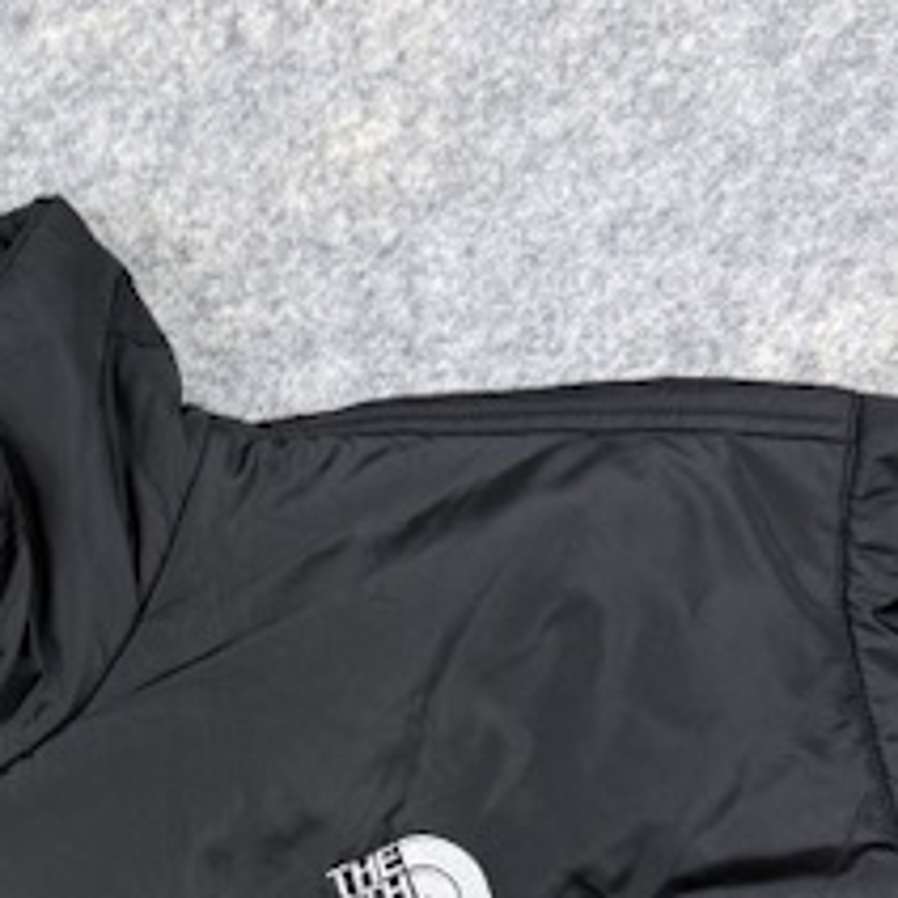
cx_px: 131
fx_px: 1878
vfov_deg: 25.4
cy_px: 928
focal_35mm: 64
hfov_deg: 26.2
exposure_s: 1/100
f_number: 1.78
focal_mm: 6.76
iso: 125
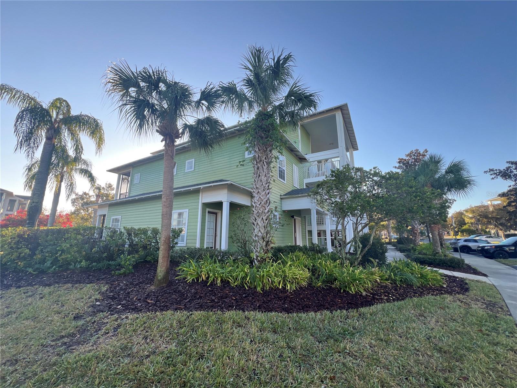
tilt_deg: +11.9
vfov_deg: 89.9
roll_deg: -0.2
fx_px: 194
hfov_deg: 106.2
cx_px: 258
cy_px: 194
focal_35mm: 13
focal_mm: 1.57
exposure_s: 1/194
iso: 32
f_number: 1.8
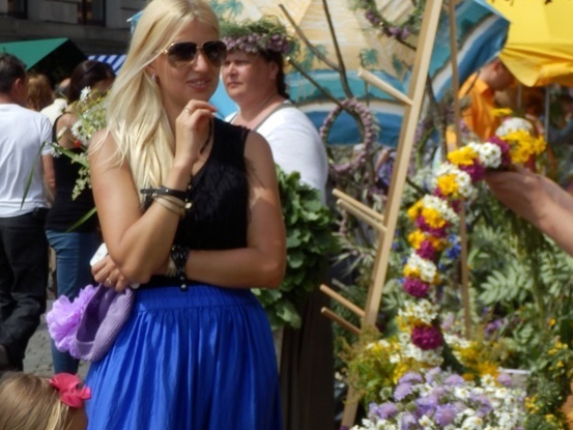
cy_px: 228
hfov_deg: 12.3
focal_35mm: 159
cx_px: 500
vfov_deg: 9.3
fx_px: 2633
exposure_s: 1/400
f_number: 5.1
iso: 80
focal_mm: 15.5
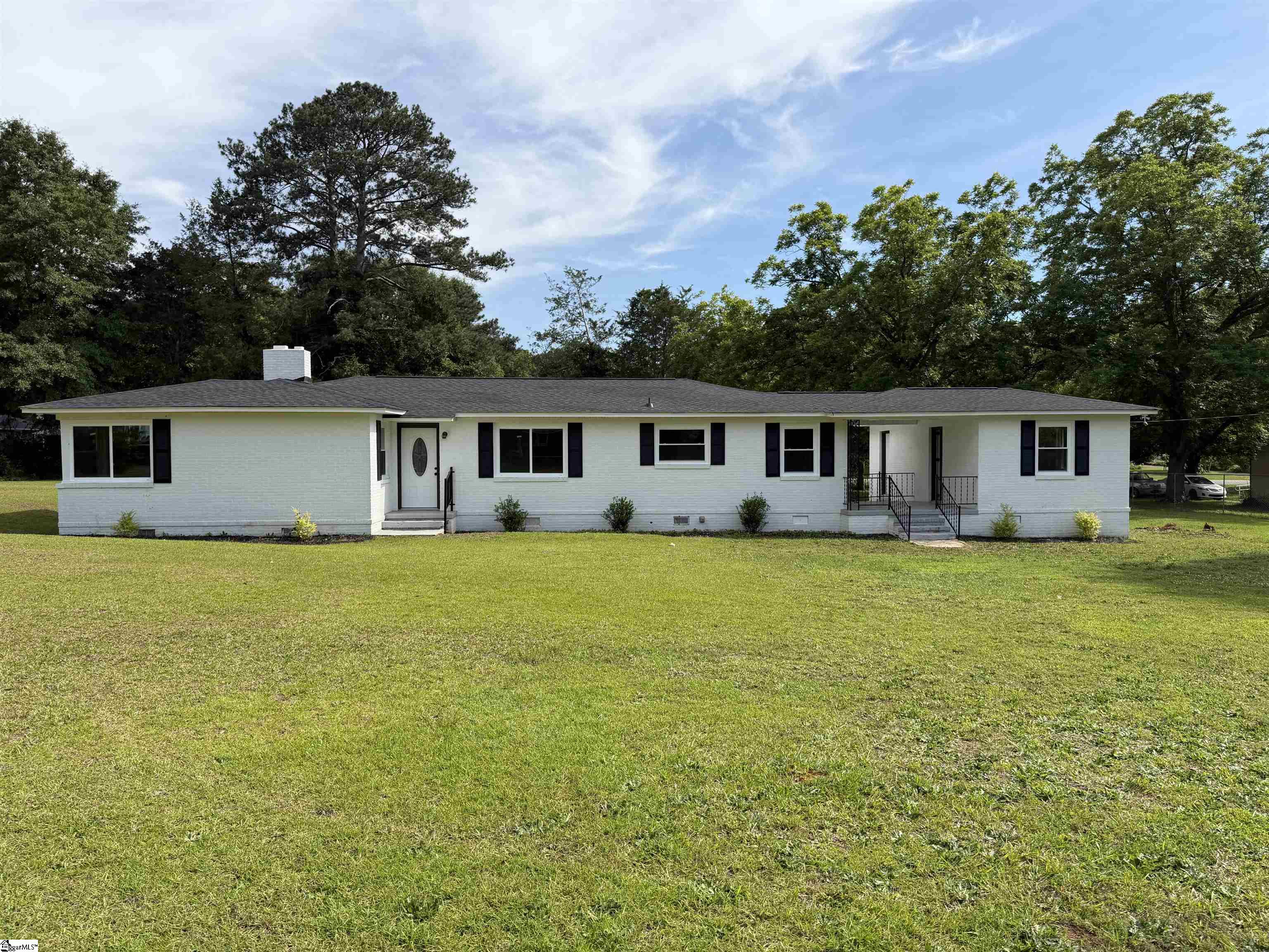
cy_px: 476
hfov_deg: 71.6
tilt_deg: -1.5
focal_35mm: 24
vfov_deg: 56.8
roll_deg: +0.8
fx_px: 880
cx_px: 634
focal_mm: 6.76
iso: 80
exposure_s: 1/3021
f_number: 1.78
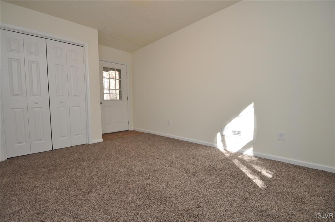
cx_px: 168
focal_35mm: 15
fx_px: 139
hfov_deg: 100.5
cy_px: 111
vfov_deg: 77.1
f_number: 5.6
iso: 400
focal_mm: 10
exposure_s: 1/125
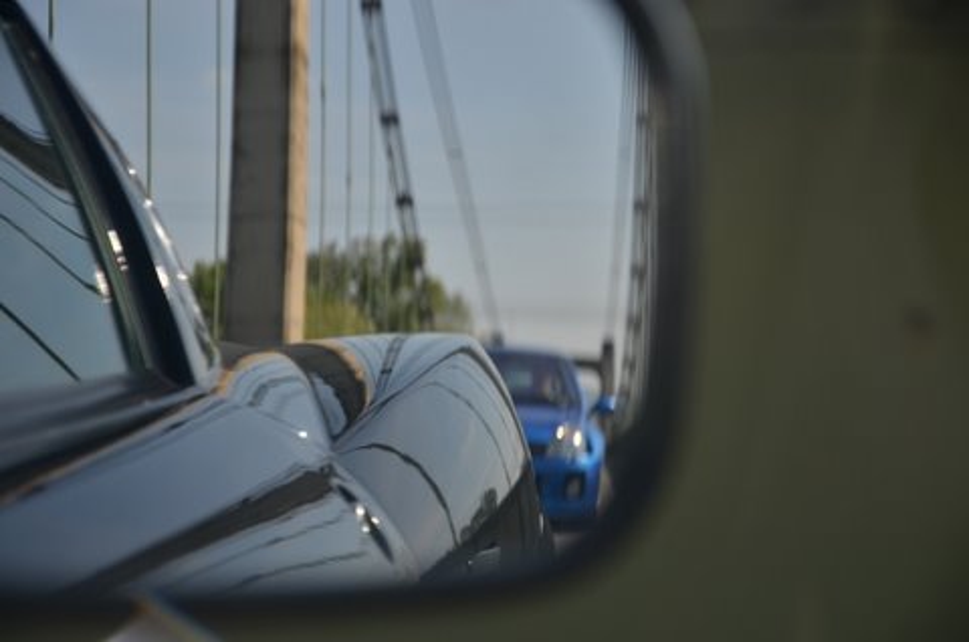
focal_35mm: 120
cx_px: 484
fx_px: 3224
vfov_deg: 11.4
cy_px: 321
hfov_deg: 17.1
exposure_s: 1/800
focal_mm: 80
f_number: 5.3
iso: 100
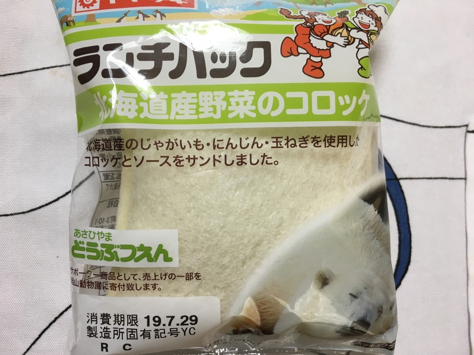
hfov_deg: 61.7
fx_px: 397
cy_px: 178
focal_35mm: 29
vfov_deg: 48.2
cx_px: 237
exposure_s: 1/33
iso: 40
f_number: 2.2
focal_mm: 4.15
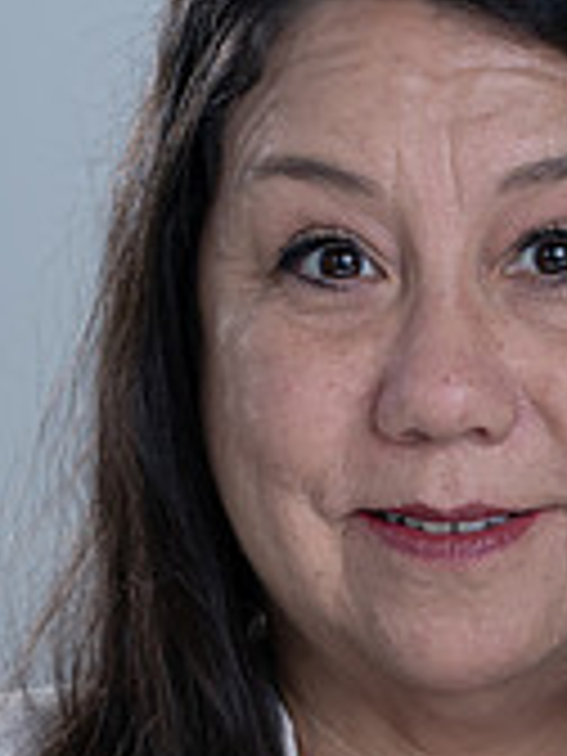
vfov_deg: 4.9
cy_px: 504
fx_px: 8758
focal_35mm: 401
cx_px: 495
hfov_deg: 3.7
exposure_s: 1/200
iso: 160
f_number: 5.6
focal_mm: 156
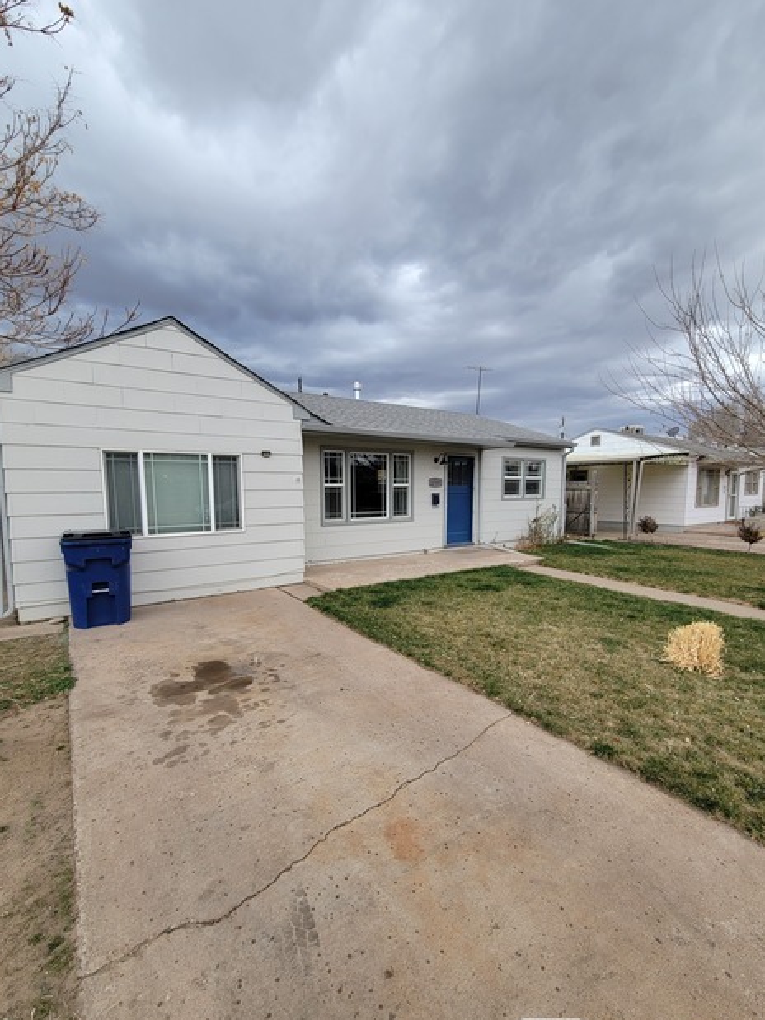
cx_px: 373
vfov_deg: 102.0
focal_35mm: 14
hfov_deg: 85.6
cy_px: 535
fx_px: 413
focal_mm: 2.2
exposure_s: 1/347
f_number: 2.2
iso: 50
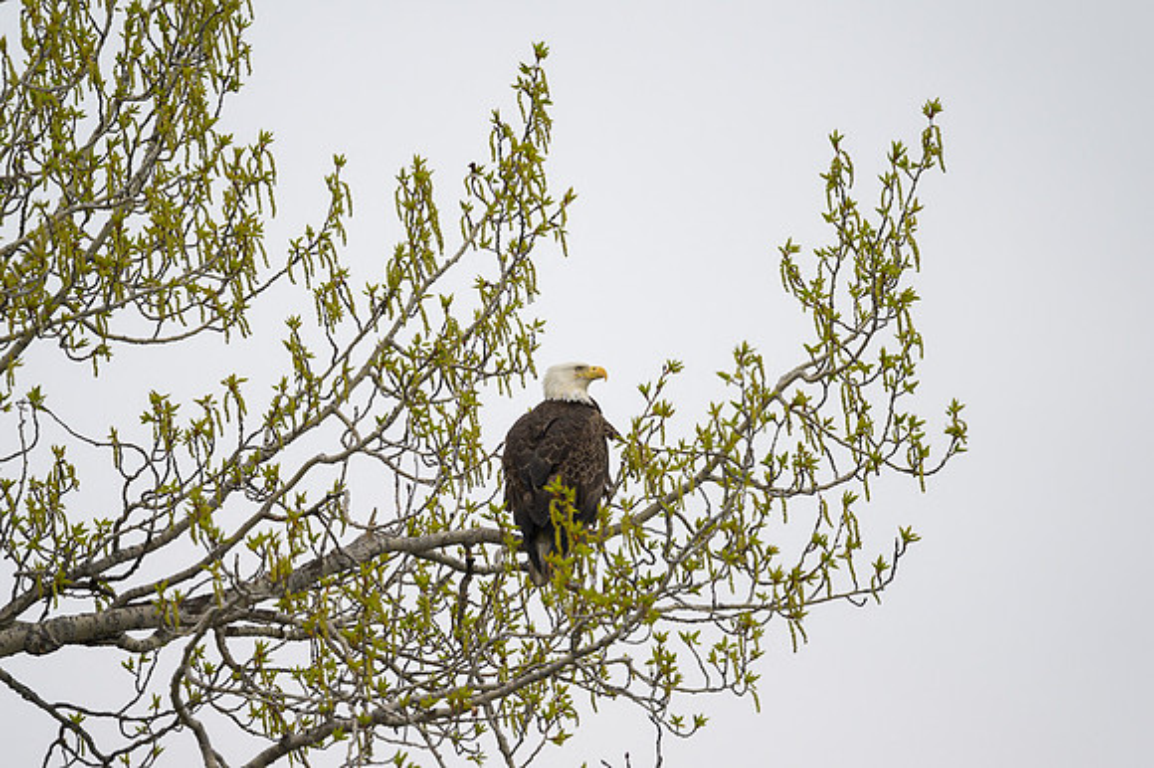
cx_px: 577
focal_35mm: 560
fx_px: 17940
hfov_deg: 3.7
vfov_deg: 2.5
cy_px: 384
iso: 800
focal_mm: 560
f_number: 4
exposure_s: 1/800
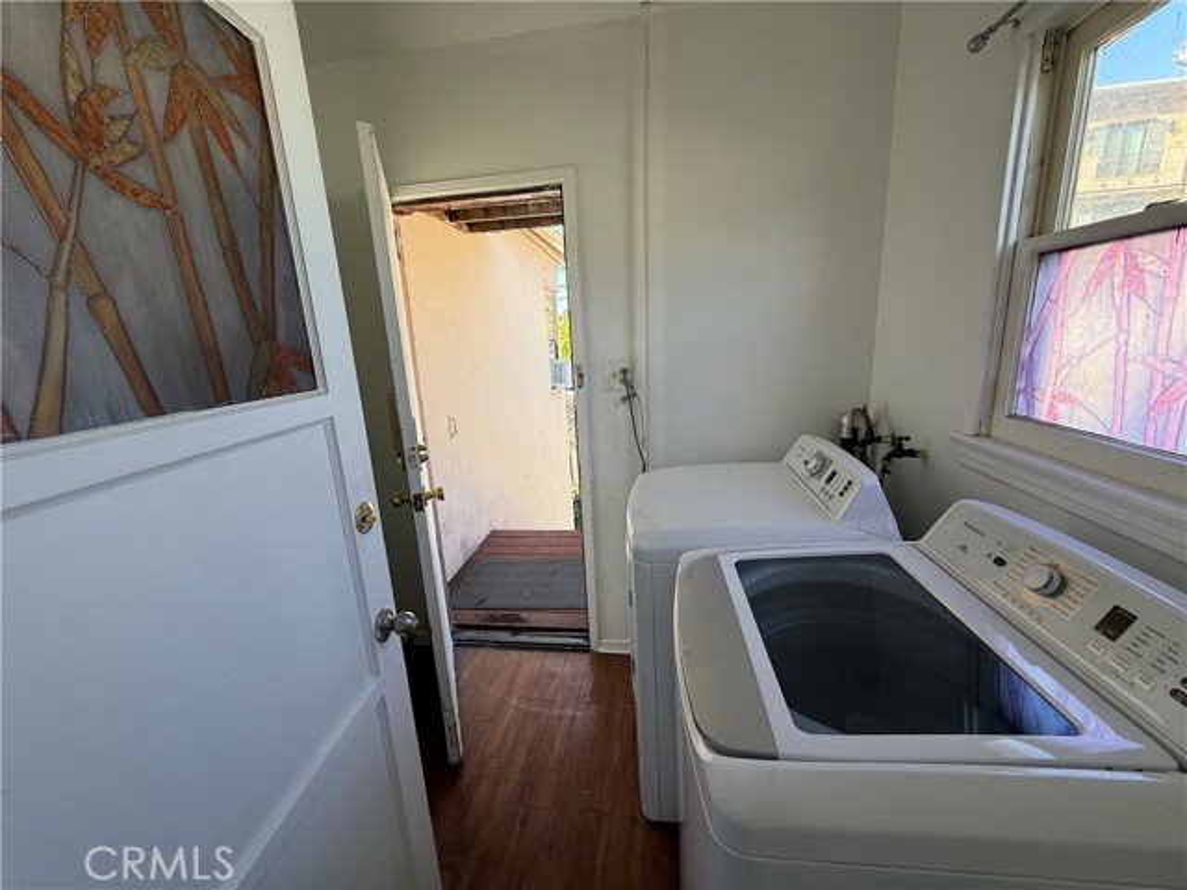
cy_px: 445
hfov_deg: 102.1
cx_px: 594
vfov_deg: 85.7
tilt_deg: -13.0
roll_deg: +3.6
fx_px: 480
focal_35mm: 14
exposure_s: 1/171
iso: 50
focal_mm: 2.22
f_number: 2.2
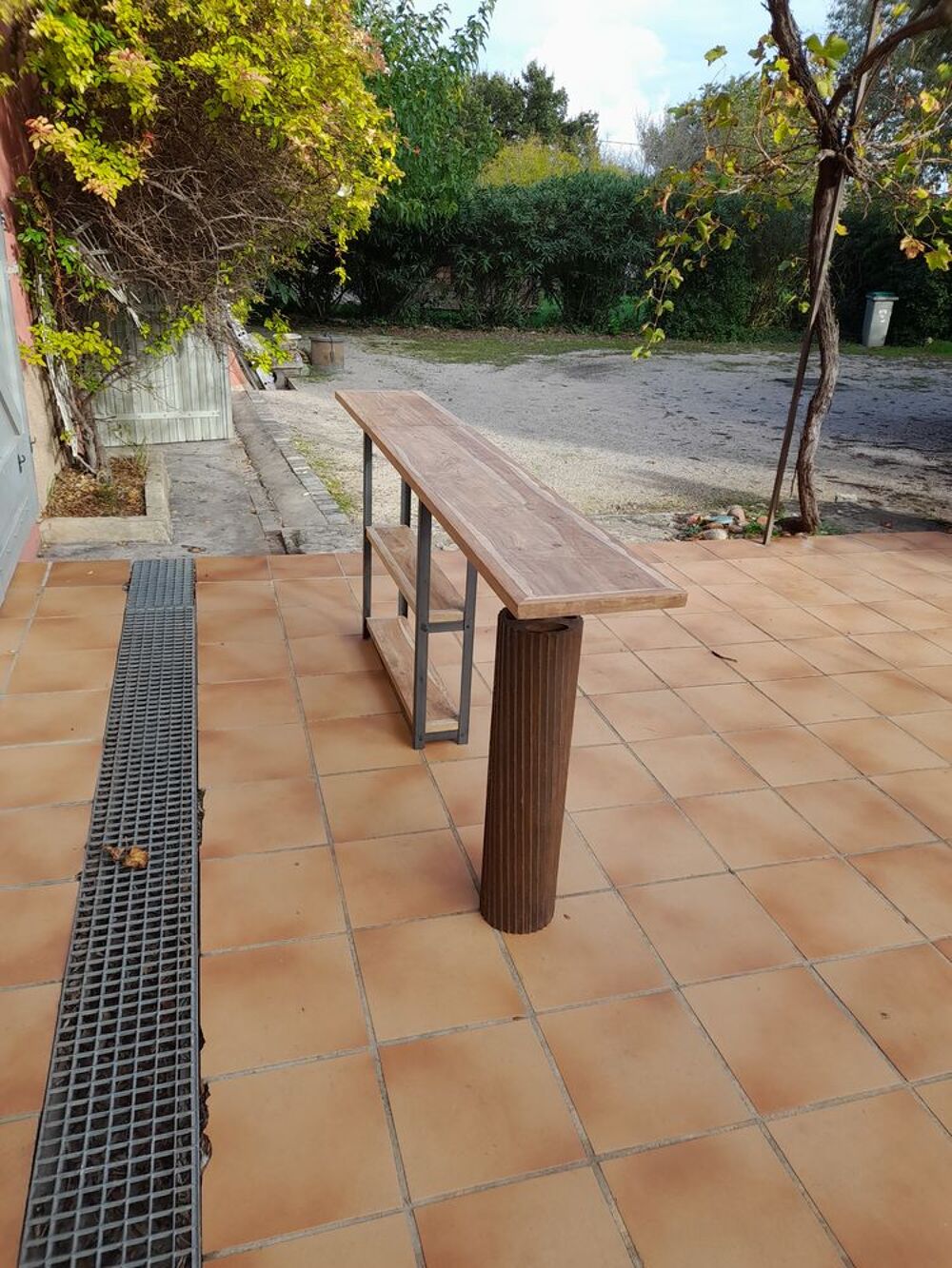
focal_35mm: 25
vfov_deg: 69.4
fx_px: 917
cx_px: 476
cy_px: 634
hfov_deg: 54.9
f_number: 2
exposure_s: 1/170
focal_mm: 4.6
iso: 20
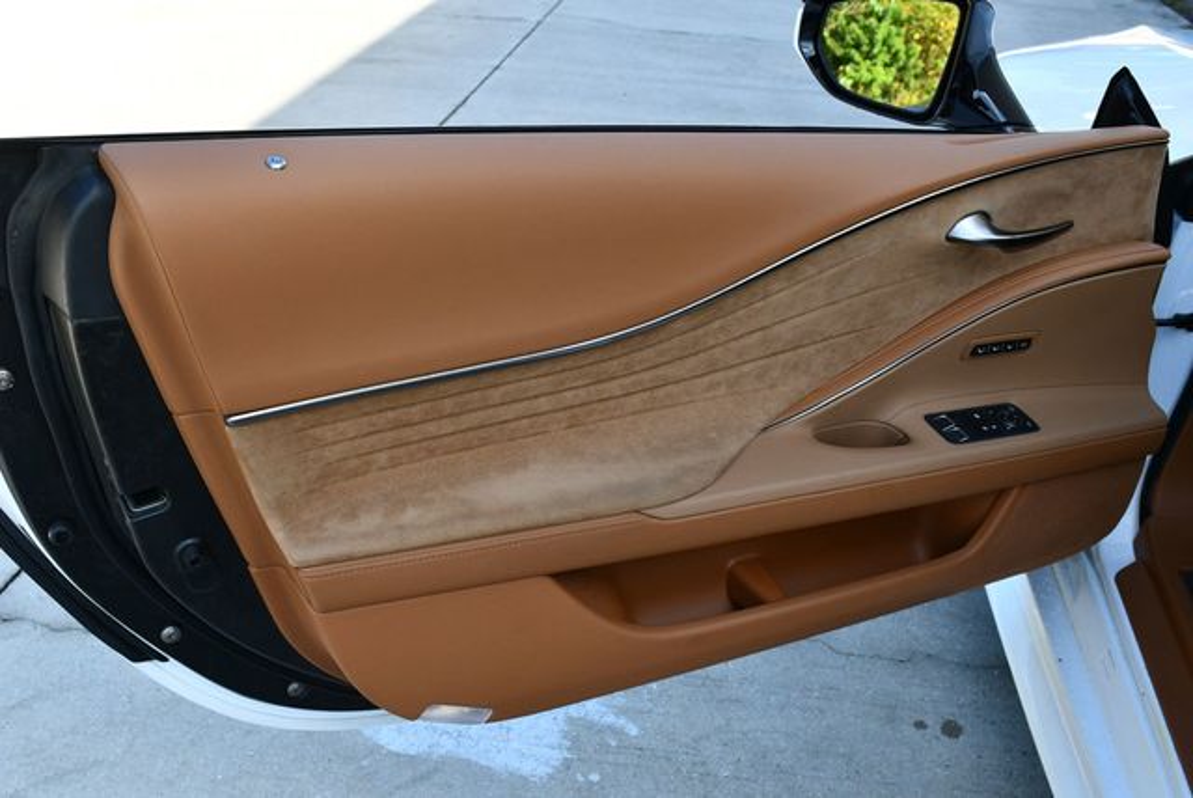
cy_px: 399
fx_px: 1194
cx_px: 596
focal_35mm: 36
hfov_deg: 53.1
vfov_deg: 36.9
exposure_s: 1/250
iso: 220
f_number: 5.6
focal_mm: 18
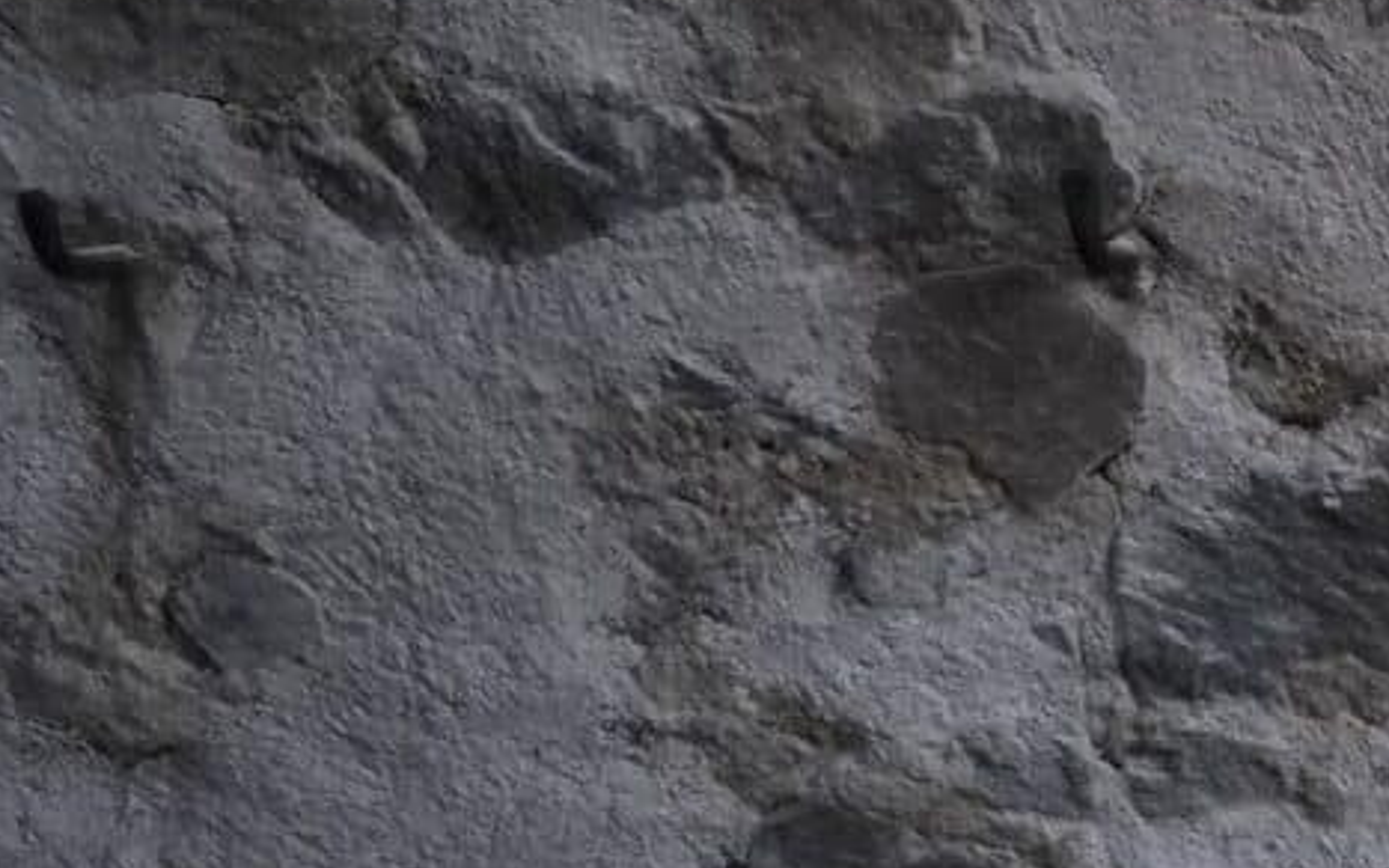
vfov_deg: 10.8
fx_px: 4051
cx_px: 2156
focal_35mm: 107
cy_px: 1905
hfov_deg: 17.3
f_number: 1.8
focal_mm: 5.4
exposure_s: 1/33
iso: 1600
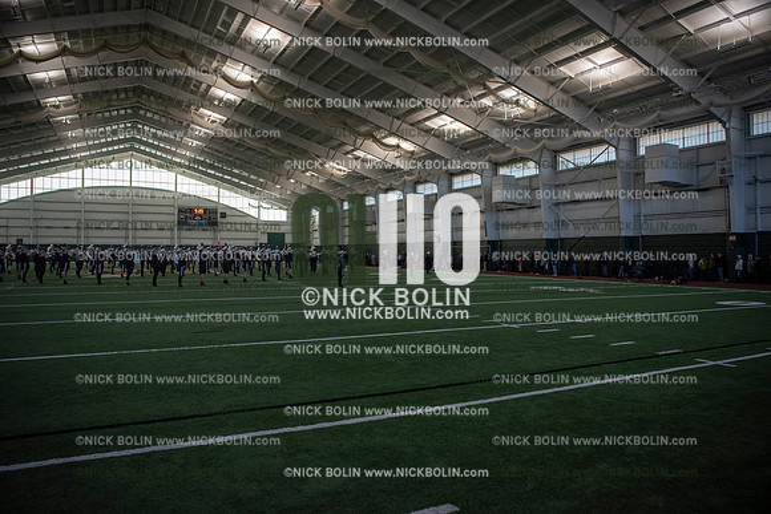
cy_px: 257
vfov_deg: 53.2
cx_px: 386
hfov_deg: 73.7
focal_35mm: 24
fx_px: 514
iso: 1000
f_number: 2.8
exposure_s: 1/800
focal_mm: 24
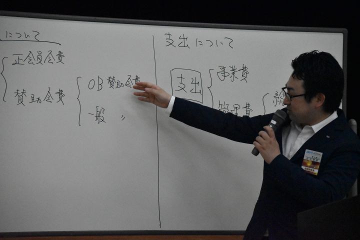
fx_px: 1740
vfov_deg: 7.9
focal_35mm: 174
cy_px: 120
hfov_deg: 11.8
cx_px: 180
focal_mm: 116
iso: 12800
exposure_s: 1/3200
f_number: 5.6
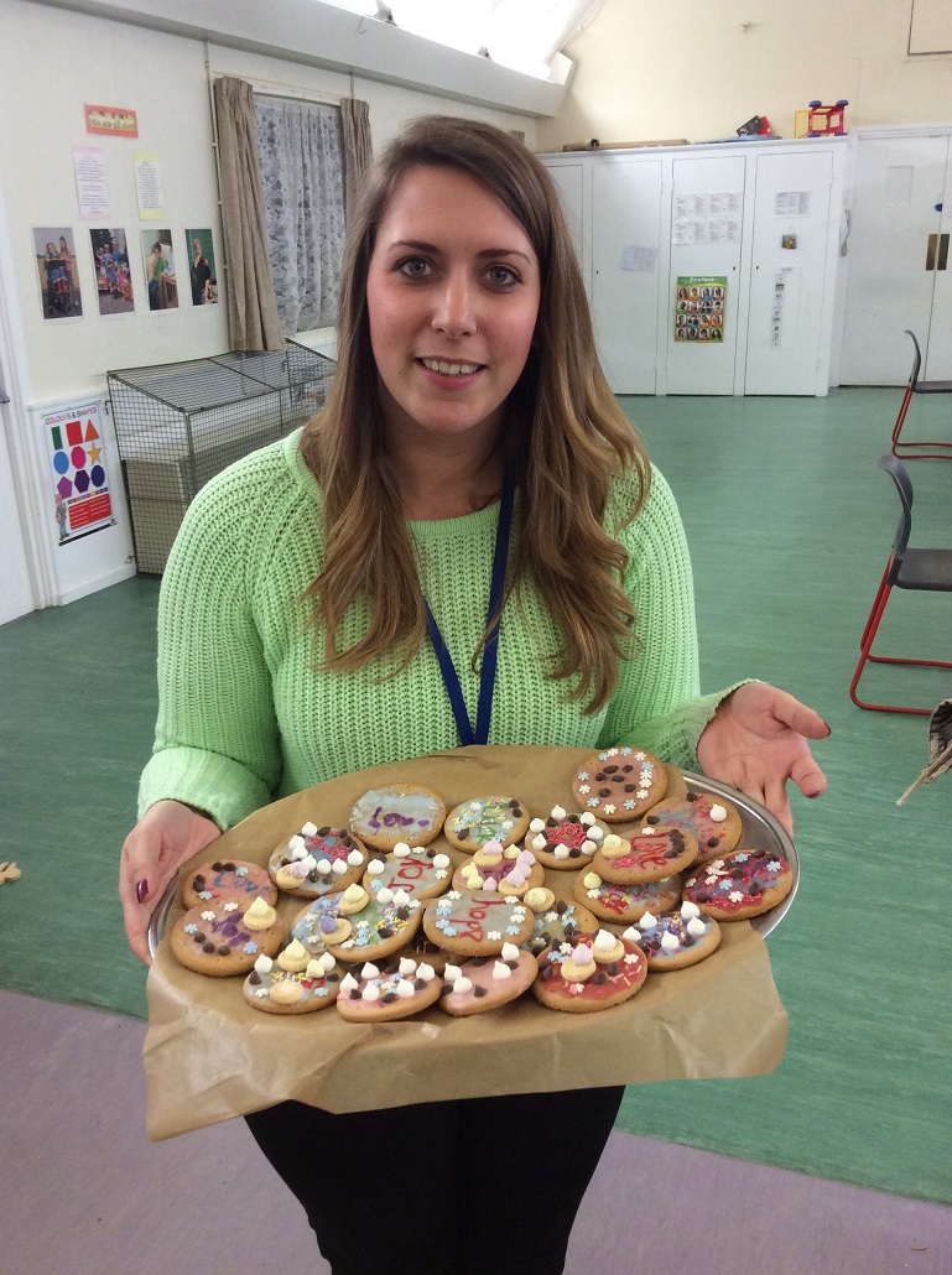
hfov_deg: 44.0
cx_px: 476
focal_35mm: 32
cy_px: 638
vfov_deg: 56.9
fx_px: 1177
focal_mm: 3.3
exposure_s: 1/25
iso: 80
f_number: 2.4
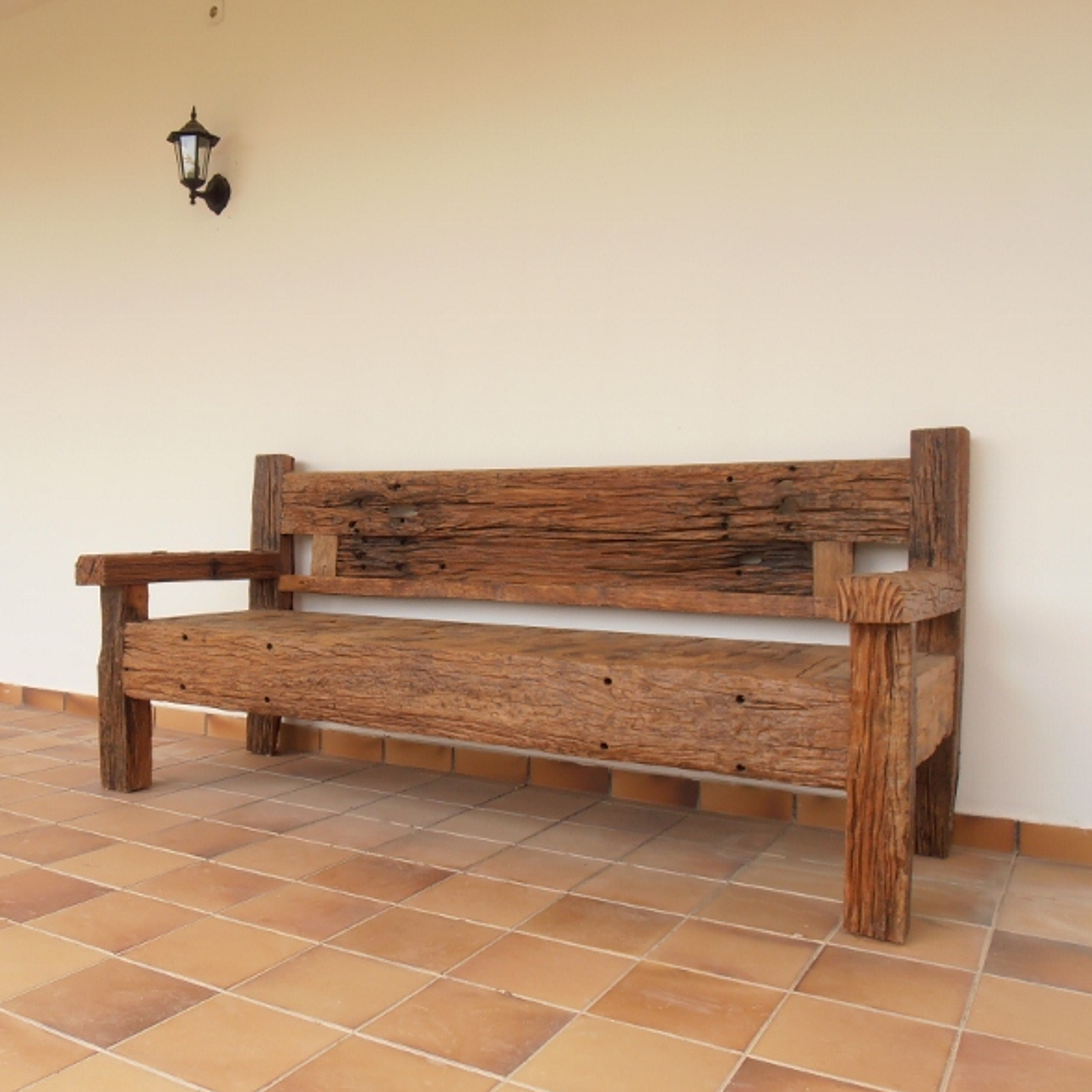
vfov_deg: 46.0
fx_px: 1285
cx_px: 389
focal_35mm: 36
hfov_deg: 45.5
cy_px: 545
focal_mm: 5.25
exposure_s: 1/125
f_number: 3.5
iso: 80
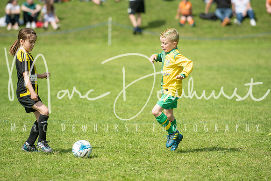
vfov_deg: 5.4
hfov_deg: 8.1
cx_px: 136
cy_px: 90
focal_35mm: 255
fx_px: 1920
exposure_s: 1/3200
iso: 250
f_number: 3.2
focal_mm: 170
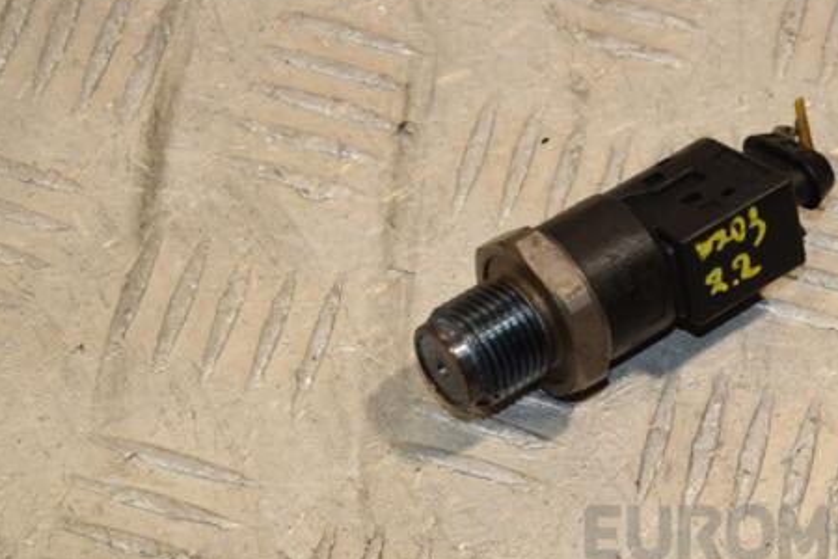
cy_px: 285
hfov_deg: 12.8
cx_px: 549
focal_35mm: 160
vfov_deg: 8.6
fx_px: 3724
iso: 800
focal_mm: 80
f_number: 10
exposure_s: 1/200
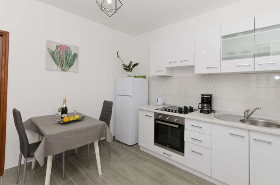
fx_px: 132
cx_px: 153
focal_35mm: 17
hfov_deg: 93.1
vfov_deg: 70.0
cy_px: 82
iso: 250
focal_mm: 10
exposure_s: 1/200
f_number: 8
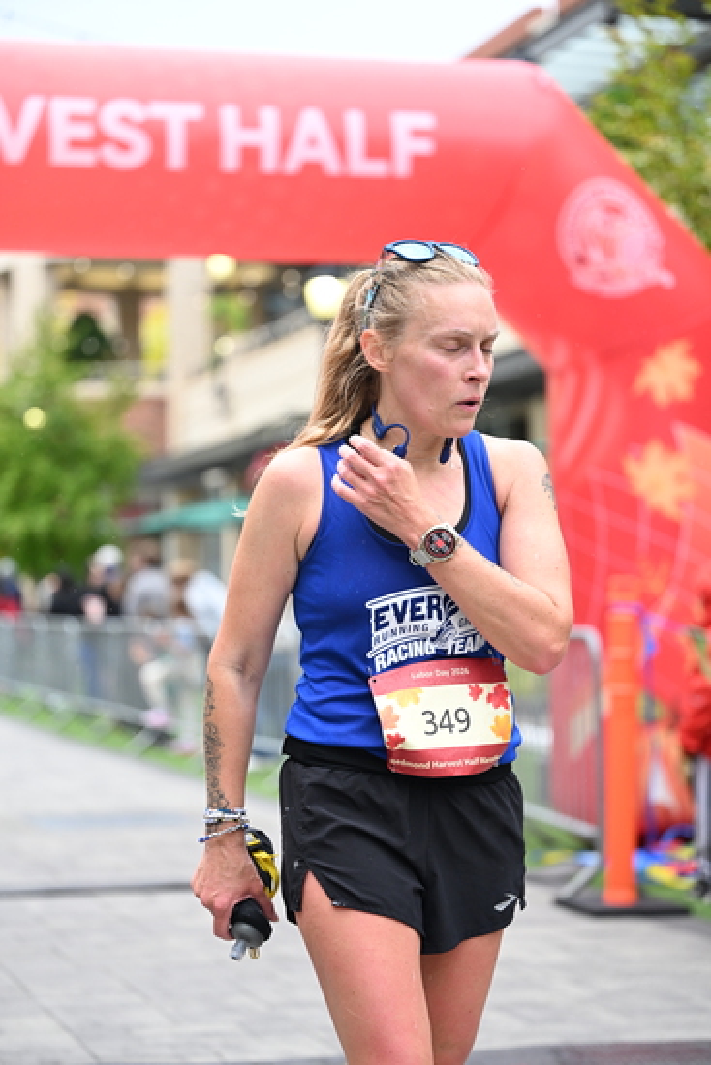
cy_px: 532
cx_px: 356
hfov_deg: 16.9
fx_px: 2398
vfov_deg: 25.1
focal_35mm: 81
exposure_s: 1/1600
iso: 1250
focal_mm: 81
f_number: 2.8
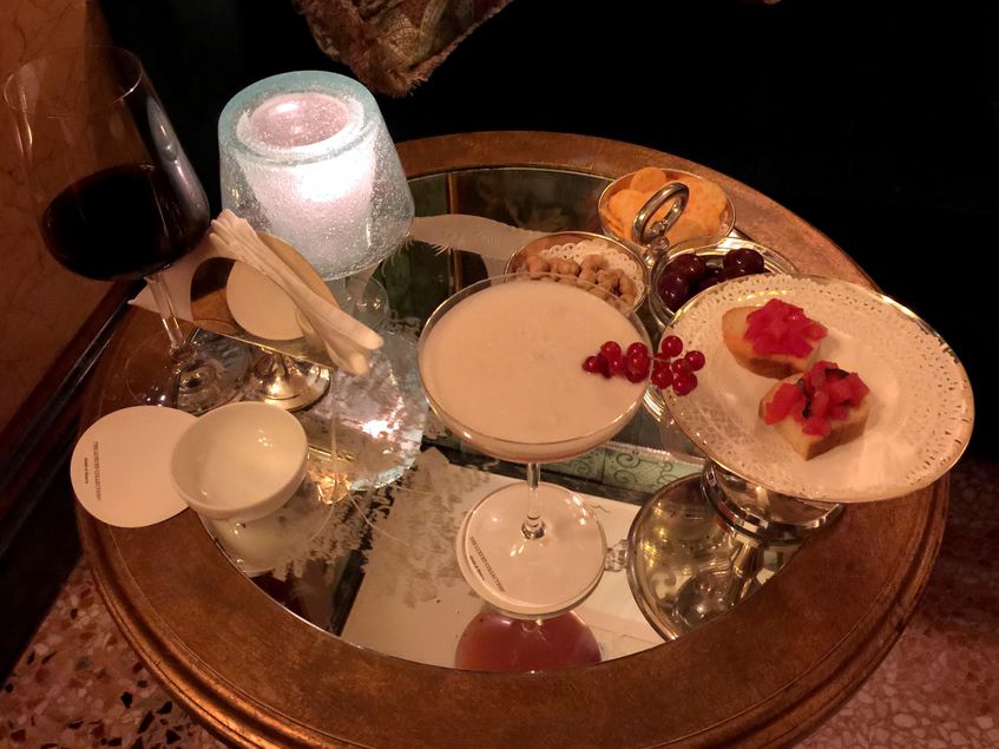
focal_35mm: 29
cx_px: 500
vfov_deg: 48.2
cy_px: 374
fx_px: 837
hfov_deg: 61.7
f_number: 2.2
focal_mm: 4.15
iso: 80
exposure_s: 1/4
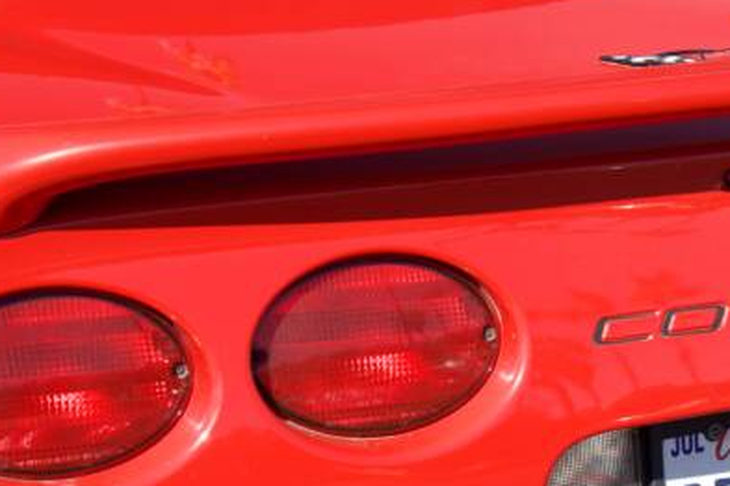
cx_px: 632
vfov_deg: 11.9
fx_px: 2297
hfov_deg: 17.8
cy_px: 530
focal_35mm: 113
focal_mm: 29
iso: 100
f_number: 4.5
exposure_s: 1/200
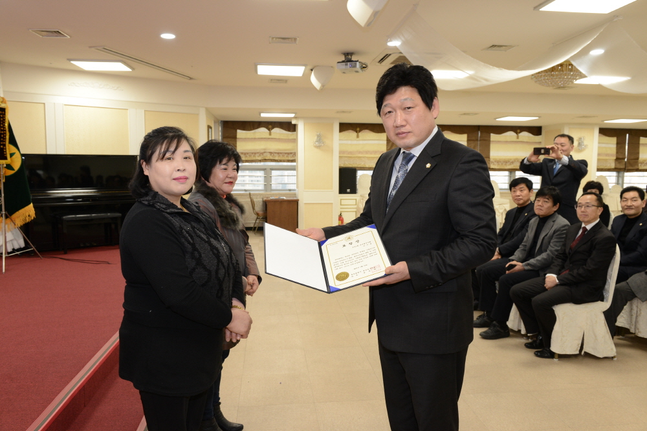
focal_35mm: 28
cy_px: 216
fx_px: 503
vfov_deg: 46.4
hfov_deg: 65.5
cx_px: 324
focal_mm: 28
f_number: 8
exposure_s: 1/60
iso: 1250
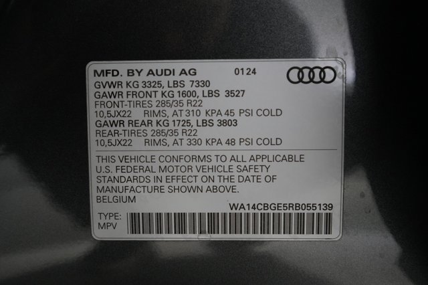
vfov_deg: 46.4
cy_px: 142
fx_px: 333
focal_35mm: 28
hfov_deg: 65.5
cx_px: 214
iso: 5000
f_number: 4
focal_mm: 28
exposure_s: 1/60
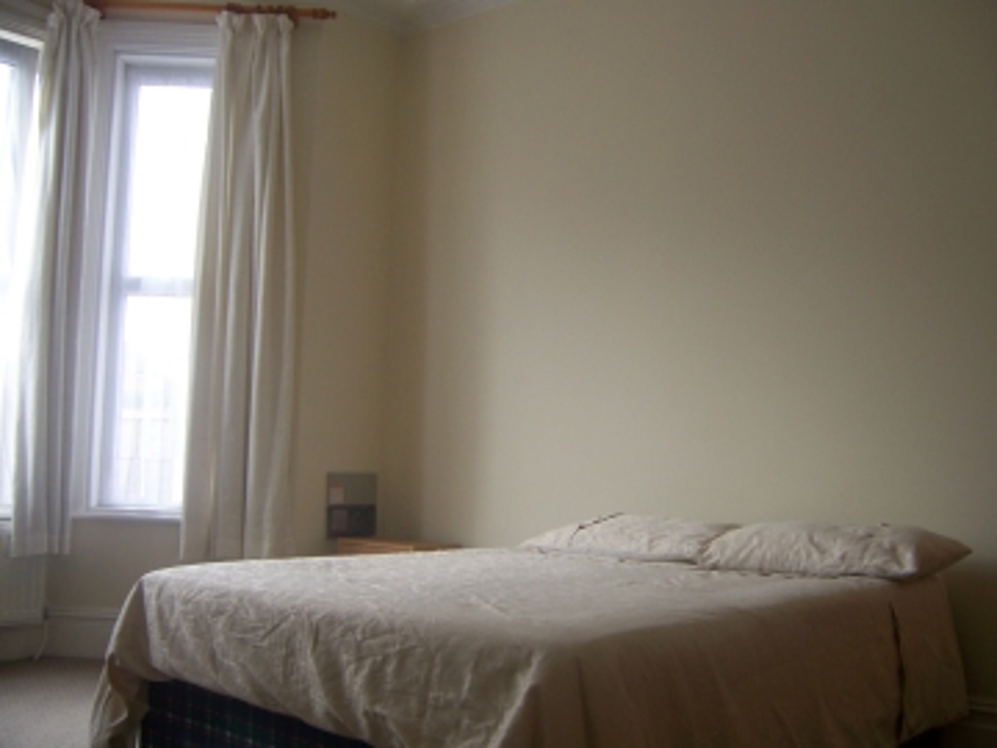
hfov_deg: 51.4
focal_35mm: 36
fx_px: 1037
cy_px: 374
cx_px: 498
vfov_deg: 39.7
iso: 80
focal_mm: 6
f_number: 2.8
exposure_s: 1/60
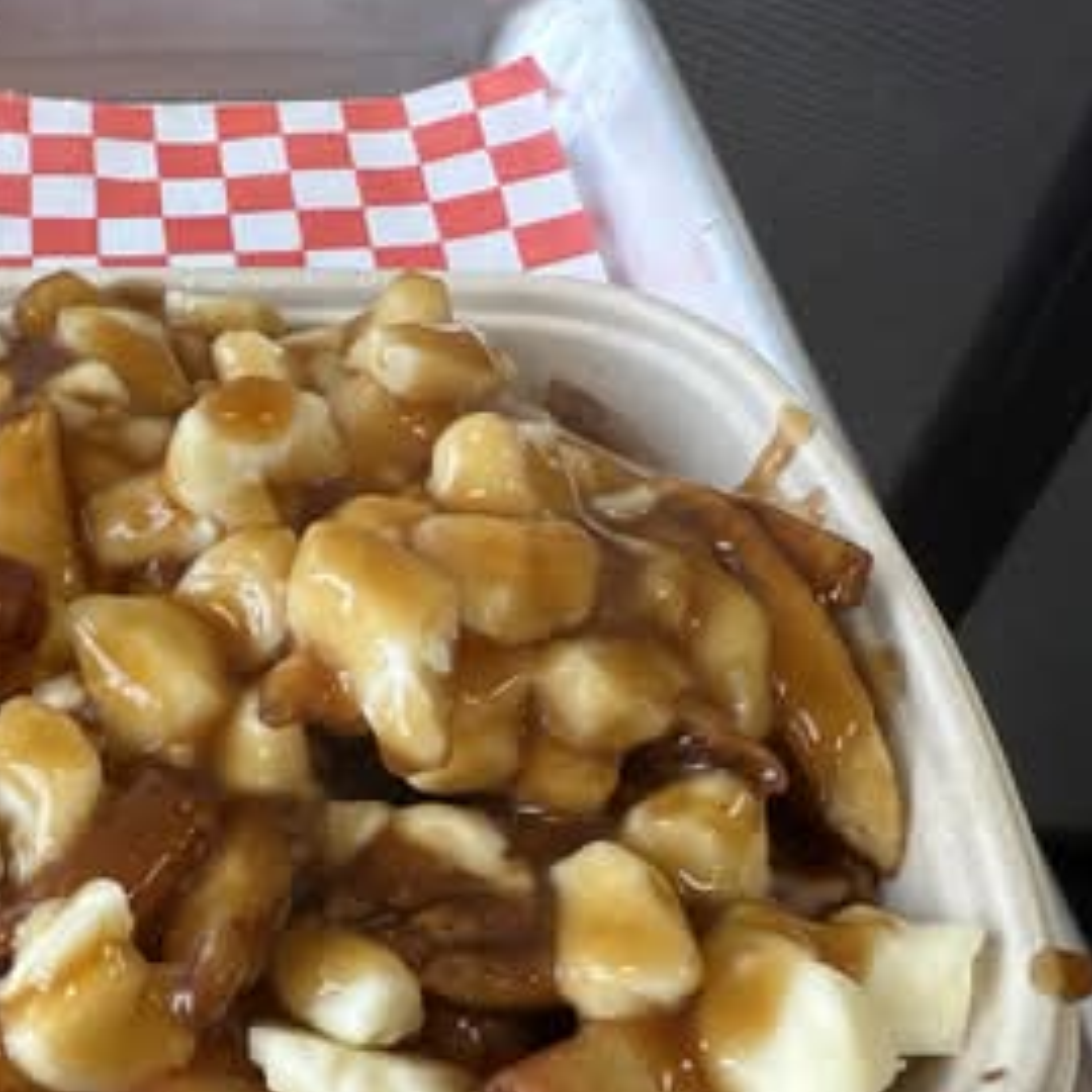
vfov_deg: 35.8
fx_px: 1642
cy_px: 849
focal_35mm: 46
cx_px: 53
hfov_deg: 34.2
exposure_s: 1/120
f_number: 2.2
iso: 100
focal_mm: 2.22
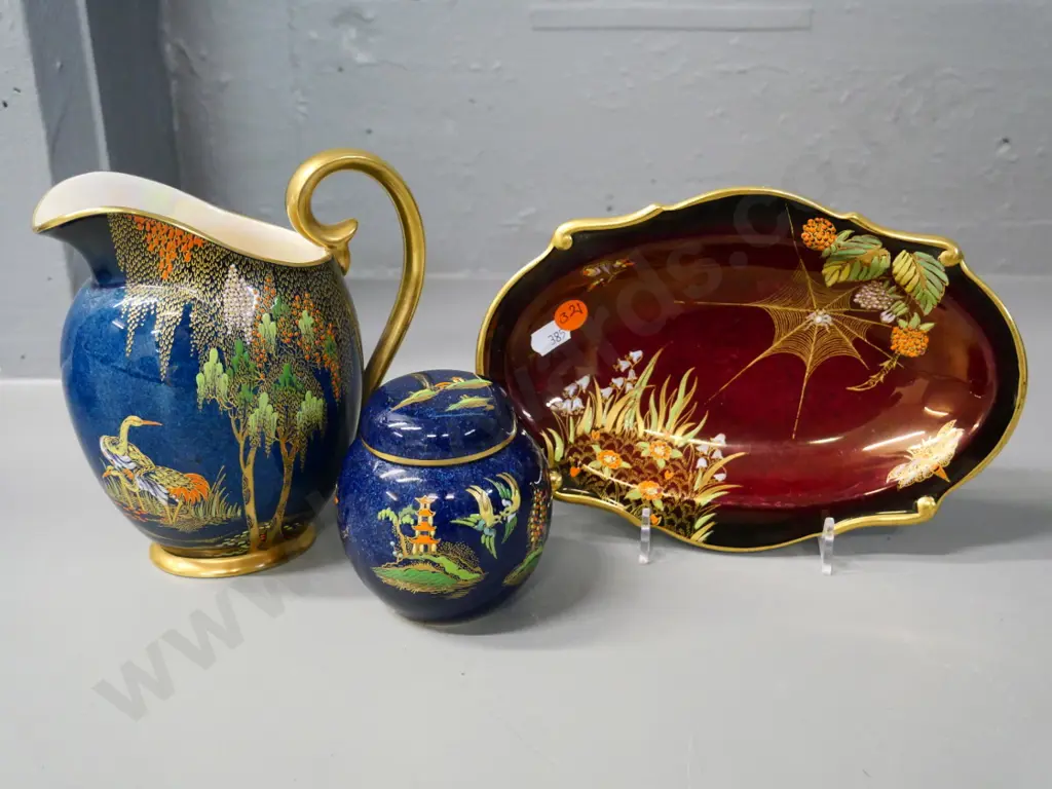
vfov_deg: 36.0
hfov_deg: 46.8
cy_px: 394
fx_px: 1216
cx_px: 526
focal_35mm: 40
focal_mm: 20
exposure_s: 1/100
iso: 3200
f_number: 4.1
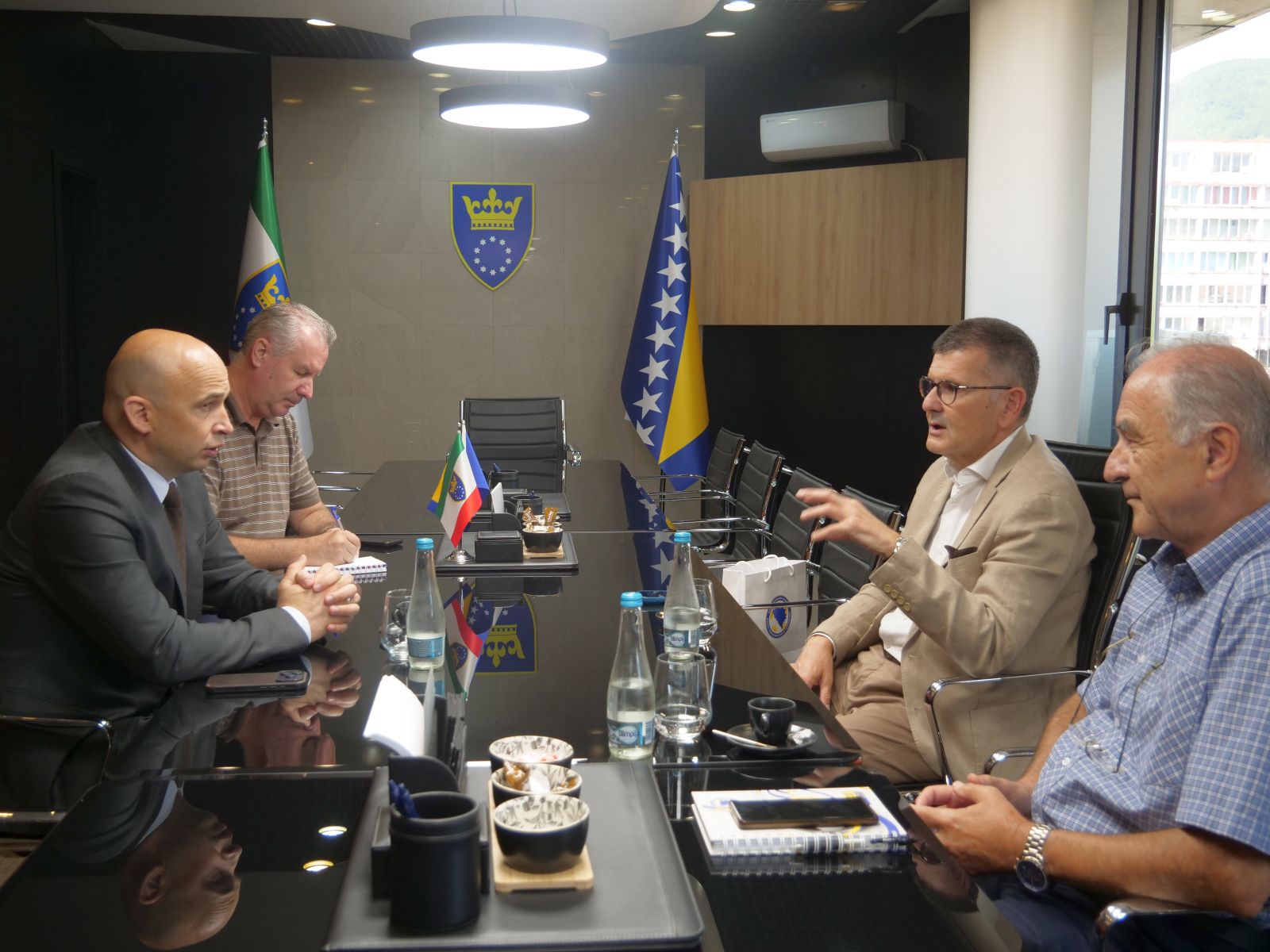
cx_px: 635
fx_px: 1321
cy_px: 476
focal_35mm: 36
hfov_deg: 51.4
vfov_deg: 39.7
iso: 400
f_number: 3.9
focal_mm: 18
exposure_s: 1/60
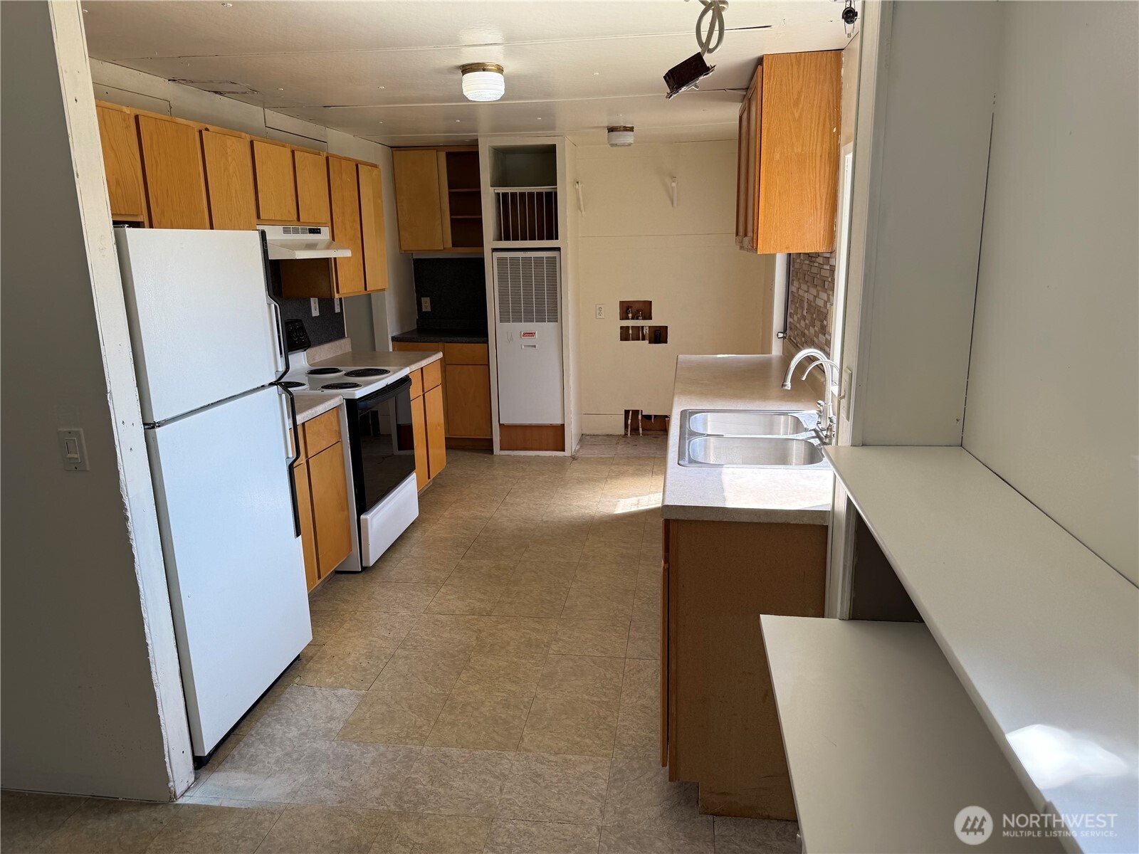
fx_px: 790
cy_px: 427
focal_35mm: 24
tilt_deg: -11.8
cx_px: 570
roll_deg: +0.8
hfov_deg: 71.6
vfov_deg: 56.8
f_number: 1.78
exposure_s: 1/220
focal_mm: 6.76
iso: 80
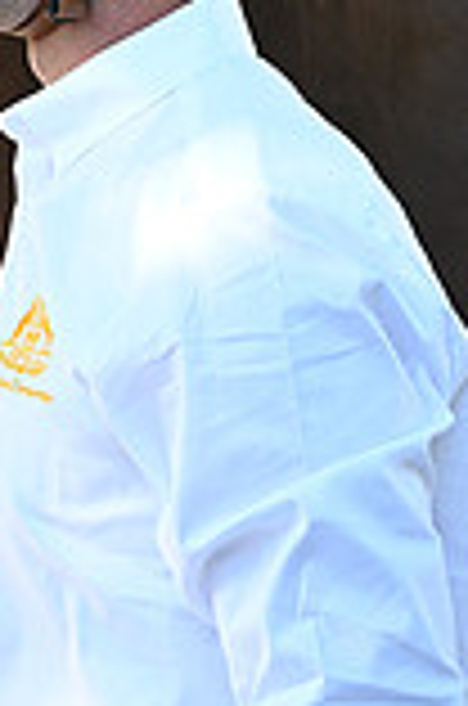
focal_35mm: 248
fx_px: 4857
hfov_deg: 5.4
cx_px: -603
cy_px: -137
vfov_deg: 8.2
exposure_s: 1/1600
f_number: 5
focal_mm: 67
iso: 2000
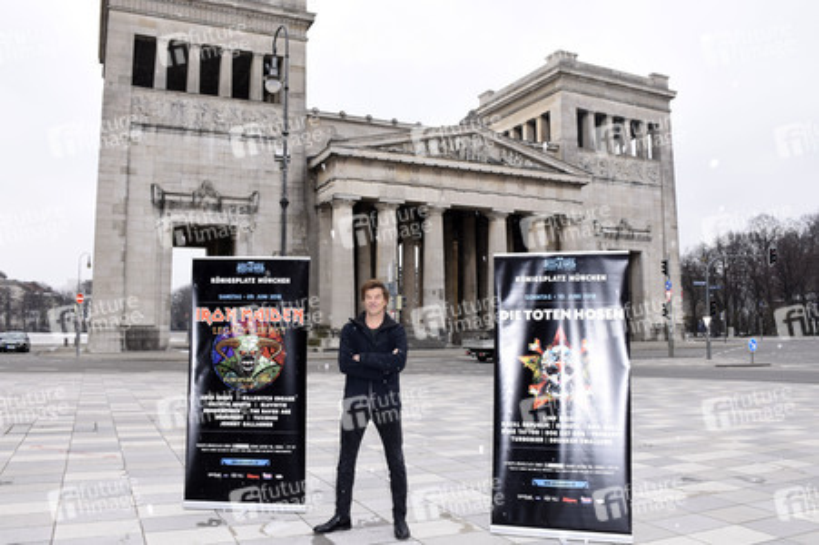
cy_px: 272
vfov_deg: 47.9
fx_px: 614
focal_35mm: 27
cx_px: 410
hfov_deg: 67.4
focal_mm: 18
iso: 200
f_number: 6.3
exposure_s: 1/160
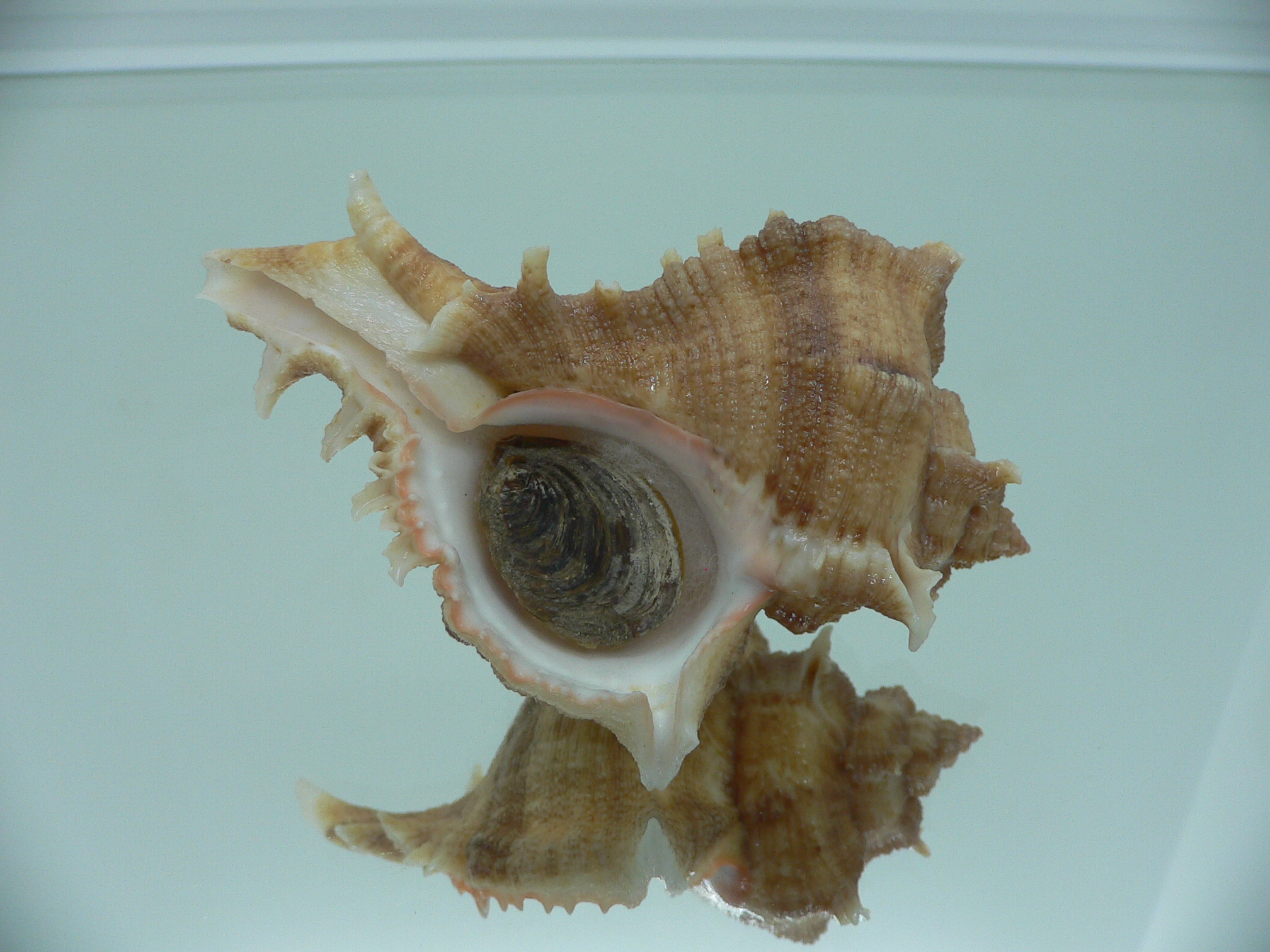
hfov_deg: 52.6
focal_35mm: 35
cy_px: 476
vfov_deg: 40.7
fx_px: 1284
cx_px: 635
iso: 80
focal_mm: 4.6
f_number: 2.8
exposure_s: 1/60
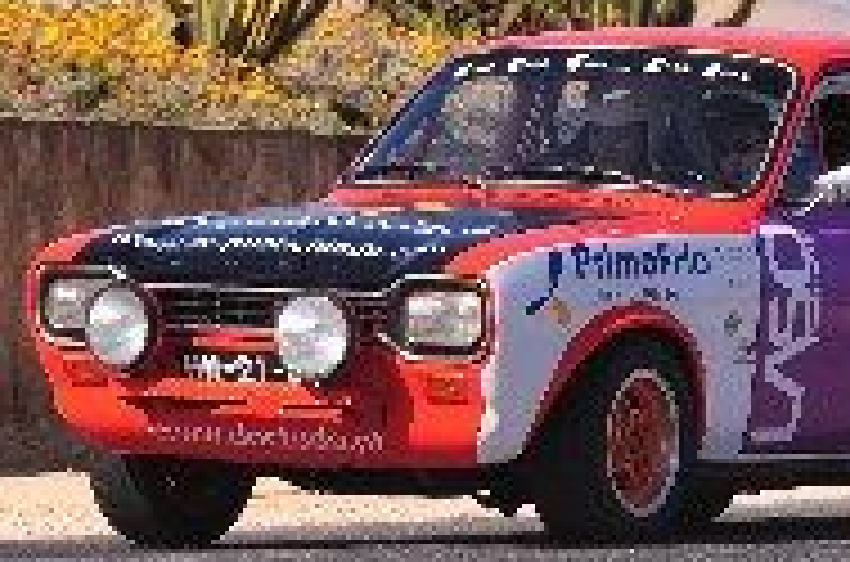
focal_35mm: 322
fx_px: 7584
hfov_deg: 6.4
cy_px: 124
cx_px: 625
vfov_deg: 4.2
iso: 250
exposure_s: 1/800
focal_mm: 90
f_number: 6.3
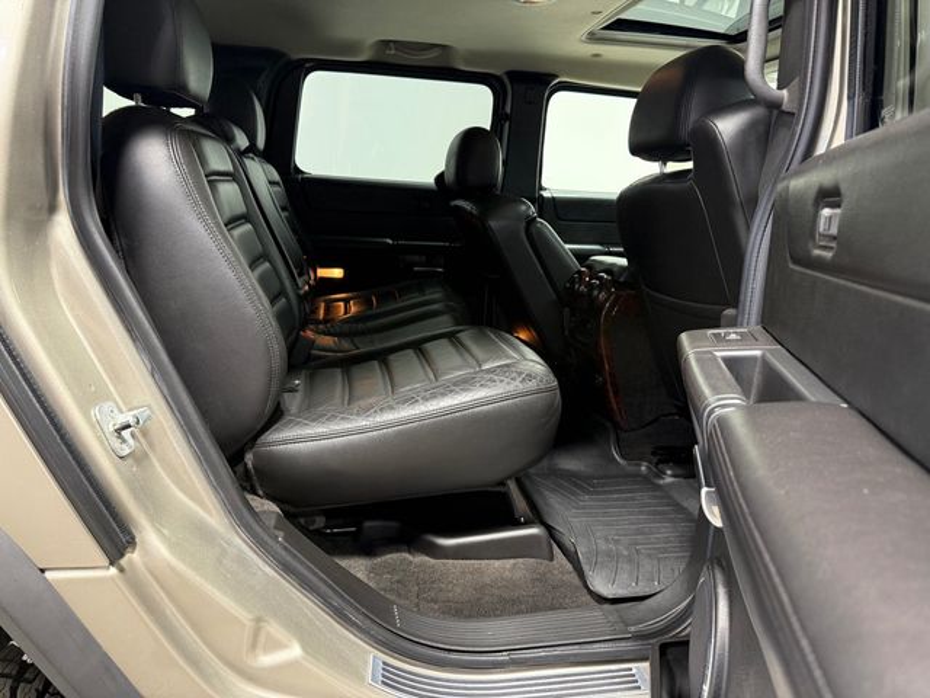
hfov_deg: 71.6
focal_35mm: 24
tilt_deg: -12.1
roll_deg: -2.1
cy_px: 349
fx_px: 645
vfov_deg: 56.8
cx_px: 465
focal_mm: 6.76
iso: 250
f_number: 1.78
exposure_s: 1/60
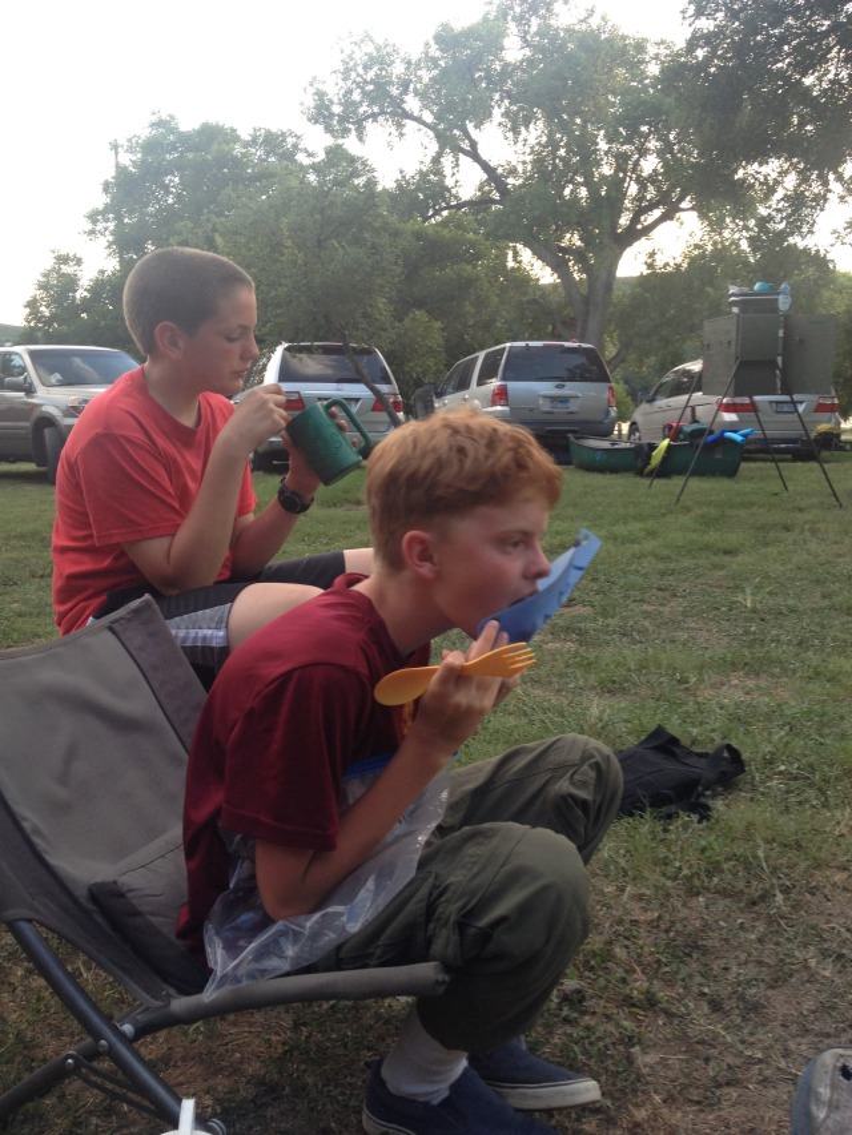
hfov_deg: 40.7
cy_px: 568
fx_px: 1148
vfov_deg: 52.6
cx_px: 426
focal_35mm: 35
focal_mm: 4.28
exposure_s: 1/40
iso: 50
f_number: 2.4
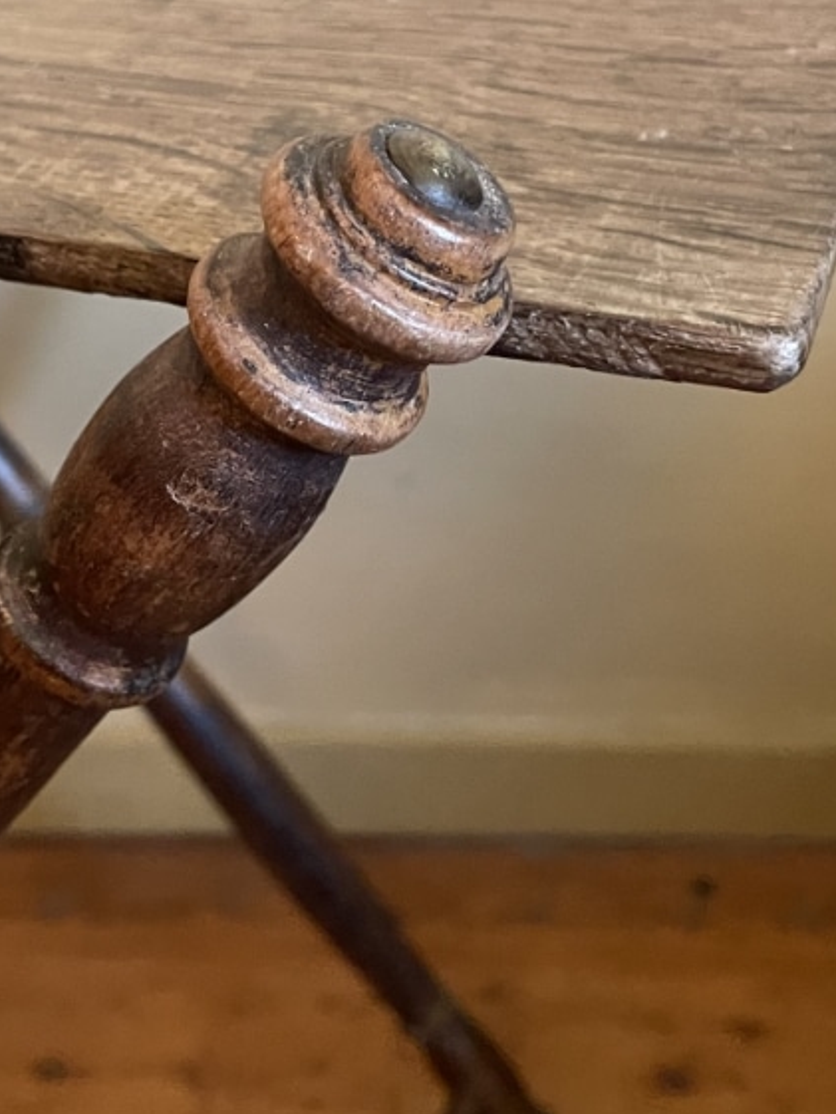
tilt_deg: -30.0
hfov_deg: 26.0
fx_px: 1803
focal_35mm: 56
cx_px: 325
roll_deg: +1.7
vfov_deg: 34.0
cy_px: 374
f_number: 1.6
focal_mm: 4.2
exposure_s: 1/50
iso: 500
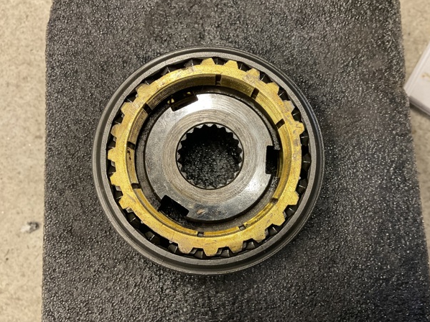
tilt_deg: -82.5
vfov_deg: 45.4
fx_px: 385
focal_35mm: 31
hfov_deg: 58.4
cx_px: 228
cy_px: 153
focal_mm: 3
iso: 100
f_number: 1.8
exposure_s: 1/60
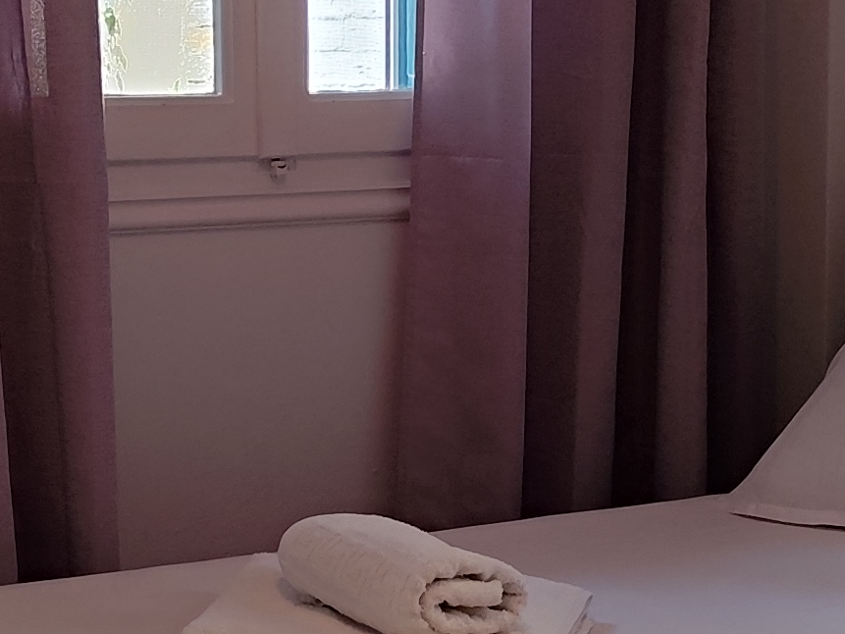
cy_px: 382
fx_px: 2661
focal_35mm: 109
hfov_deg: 18.0
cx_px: 316
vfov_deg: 13.6
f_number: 1.65
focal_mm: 6.19
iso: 50
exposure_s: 1/100
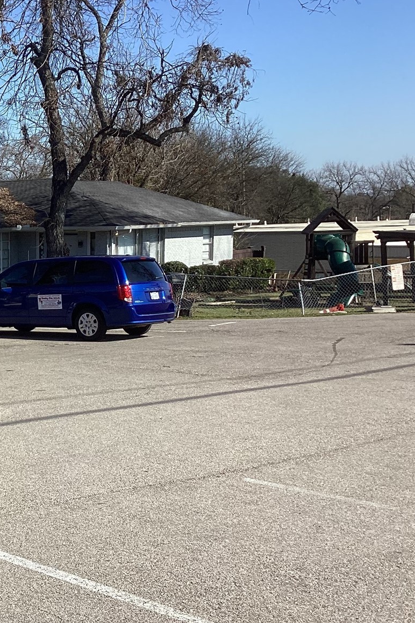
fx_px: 986
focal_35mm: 57
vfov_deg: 35.0
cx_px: -82
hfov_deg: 22.0
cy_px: 348
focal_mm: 3.3
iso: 25
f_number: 2.4
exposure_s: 1/1274
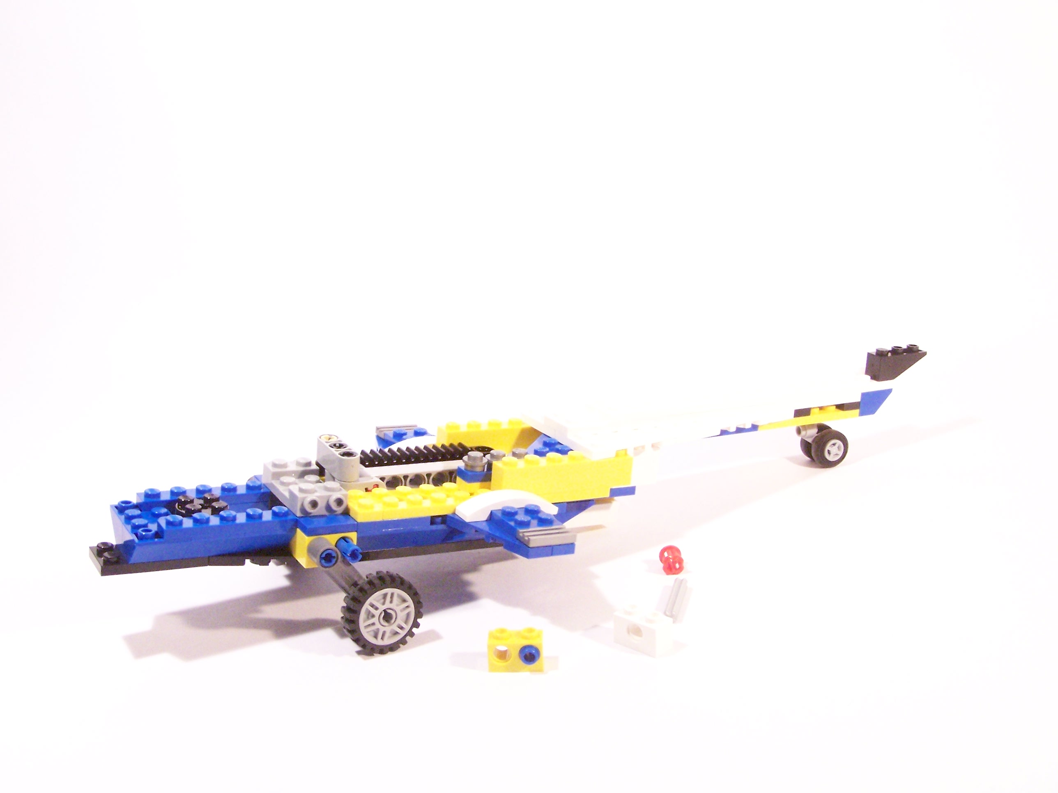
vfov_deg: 33.6
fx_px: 1314
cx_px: 529
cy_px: 396
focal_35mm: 43
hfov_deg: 43.9
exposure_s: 1/20
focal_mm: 7.1
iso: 400
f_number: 3.6
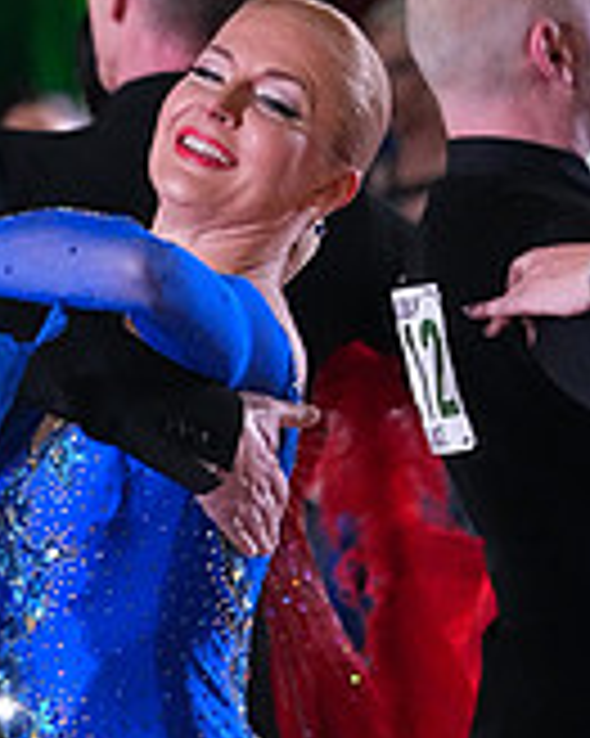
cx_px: -83
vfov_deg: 3.1
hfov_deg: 2.5
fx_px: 13698
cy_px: 976
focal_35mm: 627
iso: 10000
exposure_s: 1/400
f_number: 5.6
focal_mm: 189
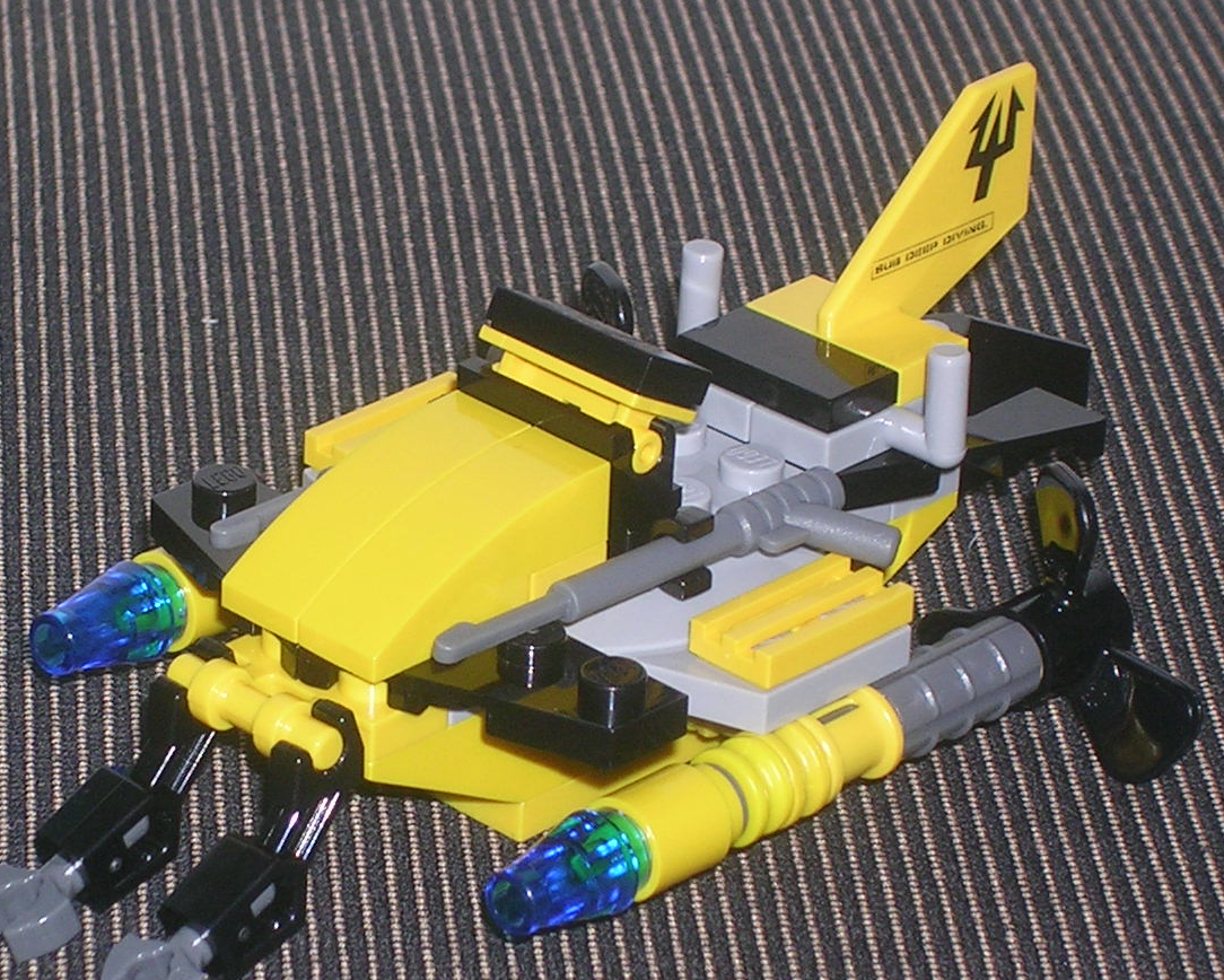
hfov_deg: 9.1
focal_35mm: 212
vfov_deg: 7.3
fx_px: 7683
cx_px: 353
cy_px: 522
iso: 50
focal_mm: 17.4
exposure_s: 1/60.1
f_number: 4.9
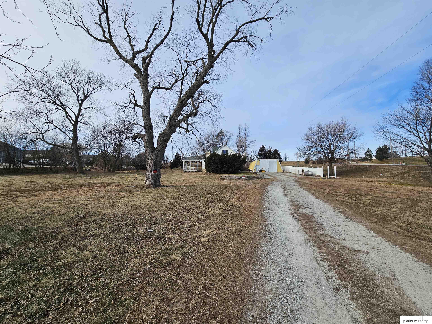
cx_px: 216
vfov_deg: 89.9
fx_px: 162
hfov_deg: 106.2
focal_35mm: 13
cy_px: 162
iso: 50
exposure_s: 1/2116
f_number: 2.2
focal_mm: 2.2
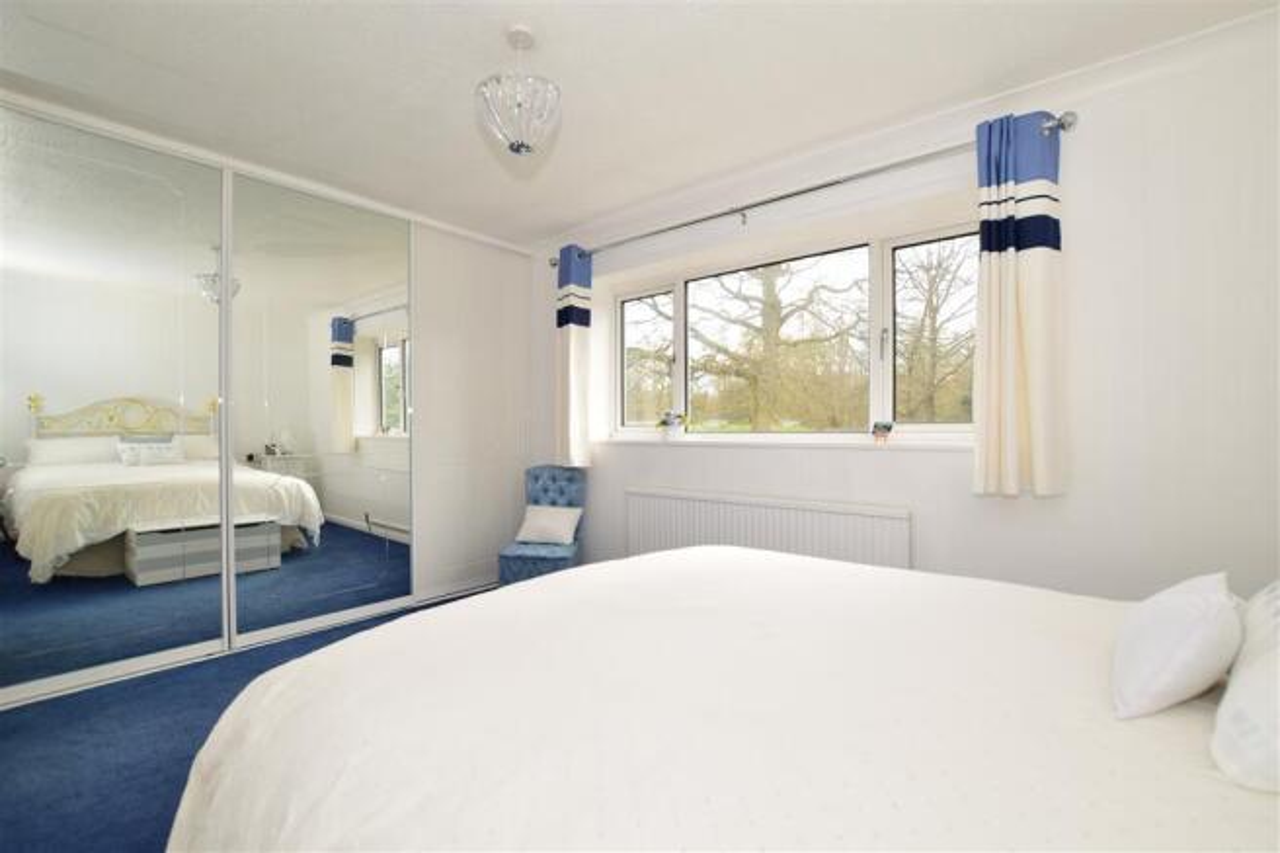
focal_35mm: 15
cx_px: 640
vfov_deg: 77.3
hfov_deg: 100.4
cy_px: 426
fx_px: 533
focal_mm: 10
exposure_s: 1/80
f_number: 7.1
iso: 400
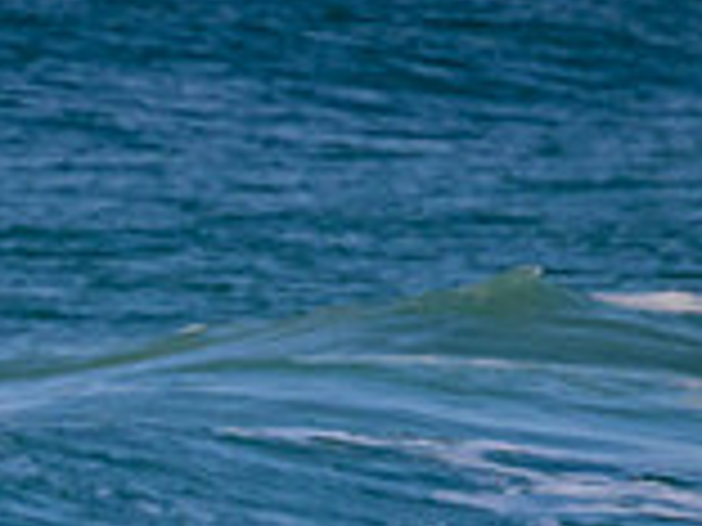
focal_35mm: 2853
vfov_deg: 0.5
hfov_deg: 0.7
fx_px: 57858
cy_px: 865
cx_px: 72
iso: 1100
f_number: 11
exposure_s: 1/2000
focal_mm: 800
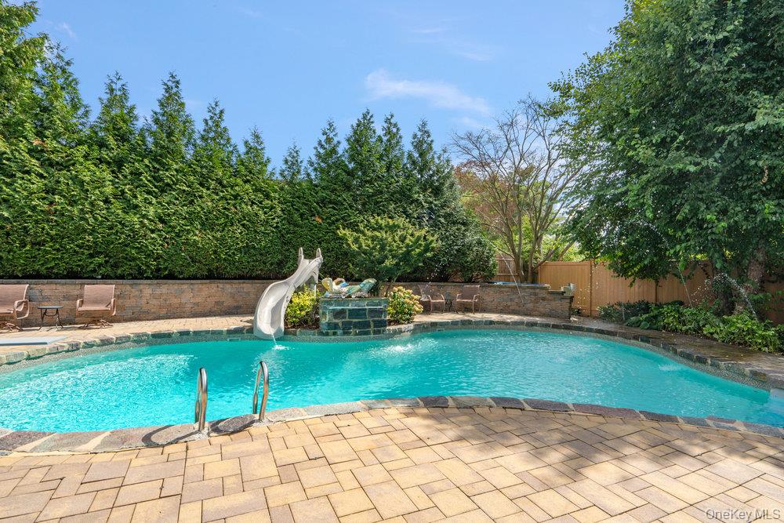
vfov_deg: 67.4
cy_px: 262
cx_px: 392
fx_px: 392
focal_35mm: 18
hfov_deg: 90.0
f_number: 13
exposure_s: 1/320
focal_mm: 18
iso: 500
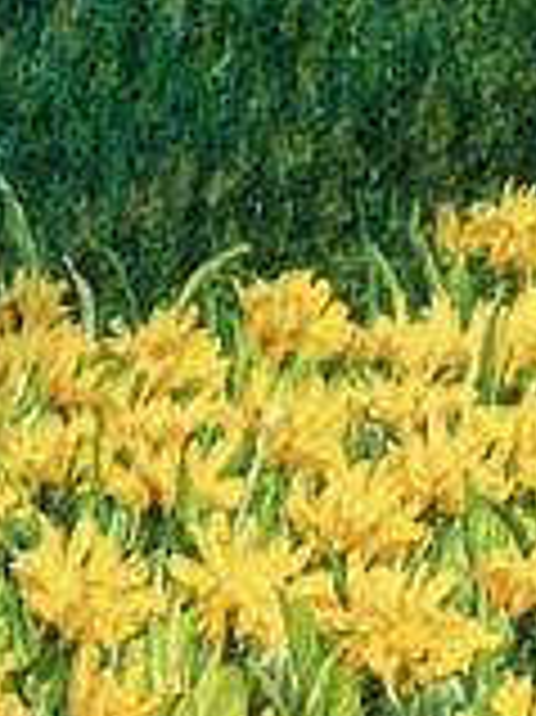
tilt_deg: -6.2
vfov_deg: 7.5
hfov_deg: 6.9
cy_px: 2589
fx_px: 4362
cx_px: -266
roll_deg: -0.5
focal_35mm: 211
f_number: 1.8
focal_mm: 3.99
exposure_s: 1/60
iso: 125
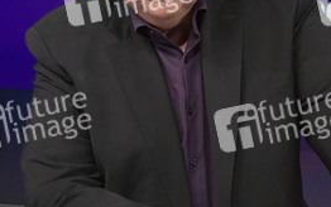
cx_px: 164
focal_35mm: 59
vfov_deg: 21.9
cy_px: 59
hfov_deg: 34.5
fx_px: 532
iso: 2500
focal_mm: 38
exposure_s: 1/200
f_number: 6.3
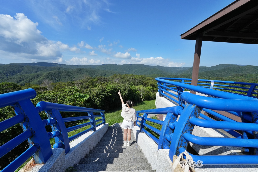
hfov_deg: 104.3
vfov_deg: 81.2
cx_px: 129
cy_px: 86
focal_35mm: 14
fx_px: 100
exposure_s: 1/3200
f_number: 10
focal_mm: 14
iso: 2000
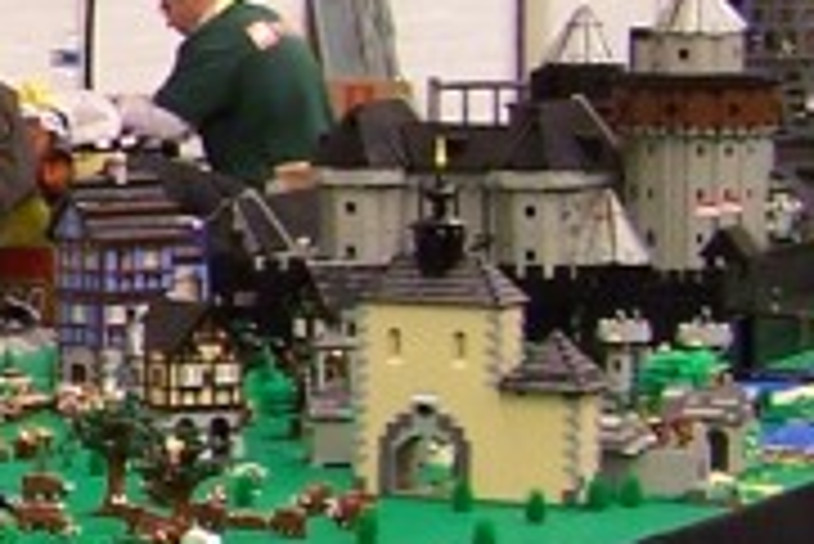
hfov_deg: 8.4
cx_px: -1232
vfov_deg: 6.2
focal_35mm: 223
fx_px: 5046
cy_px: 175
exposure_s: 1/2
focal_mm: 6.3
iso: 80
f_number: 2.8
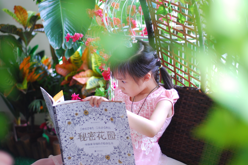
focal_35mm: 76
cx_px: 125
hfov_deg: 26.7
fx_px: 523
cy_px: 83
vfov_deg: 17.9
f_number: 2.2
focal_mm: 50
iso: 200
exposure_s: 1/60
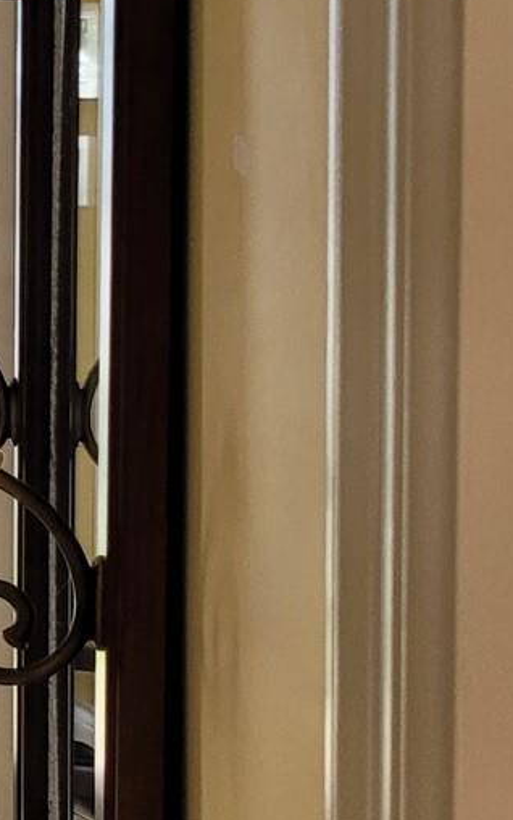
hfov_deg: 9.1
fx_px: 2480
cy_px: 208
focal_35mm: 111
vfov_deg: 18.6
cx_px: -1118
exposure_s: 1/120
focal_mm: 5.4
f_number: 1.8
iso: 125
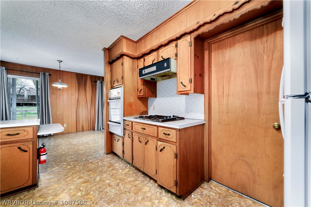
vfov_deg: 81.2
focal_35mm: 14
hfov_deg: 104.2
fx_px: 121
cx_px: 156
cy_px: 104
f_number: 7.1
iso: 400
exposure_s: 1/3
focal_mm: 14
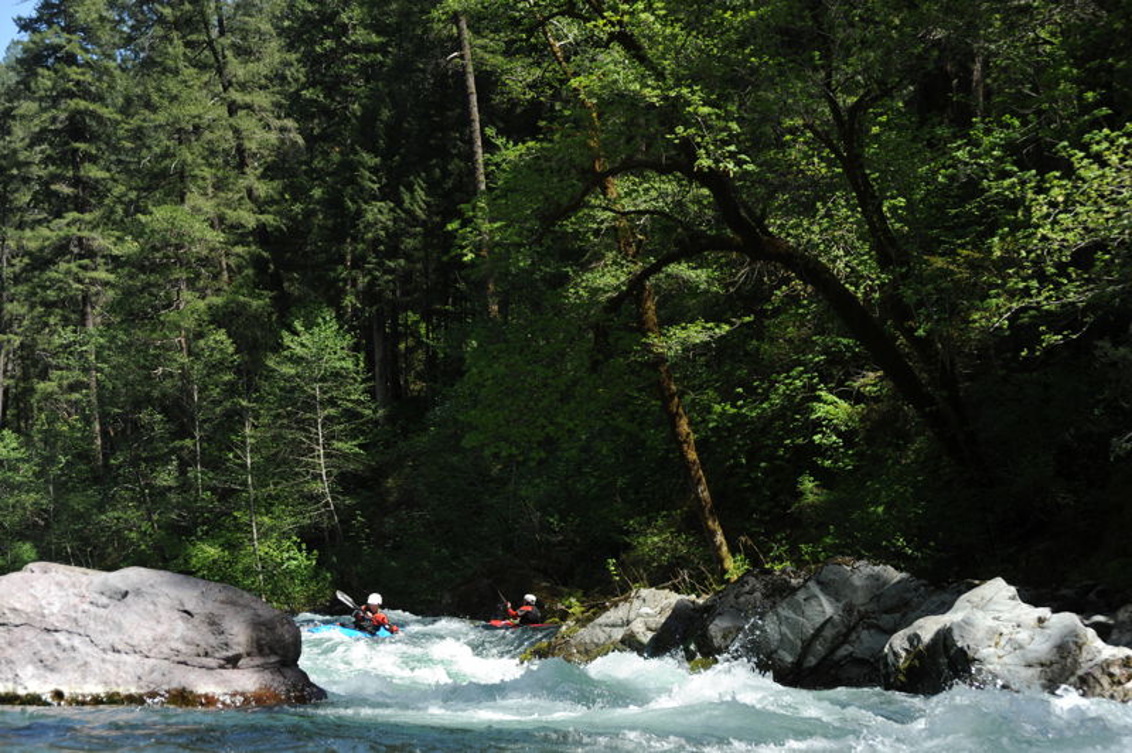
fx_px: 1948
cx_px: 566
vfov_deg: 21.9
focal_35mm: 62
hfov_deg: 32.4
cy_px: 376
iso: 200
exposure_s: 1/400
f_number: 6.3
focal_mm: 62
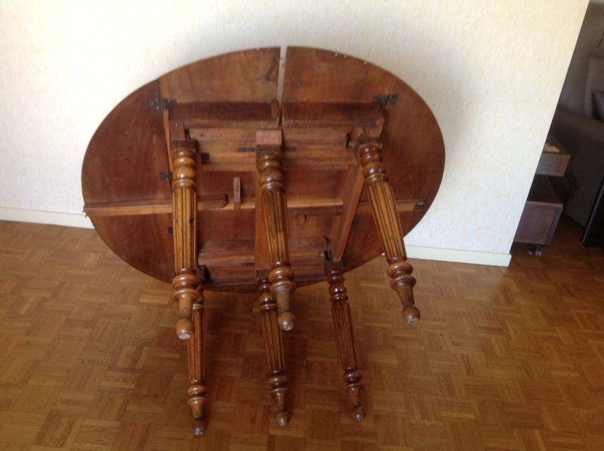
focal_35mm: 35
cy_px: 226
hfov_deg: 52.7
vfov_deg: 40.6
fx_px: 610
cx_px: 302
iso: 50
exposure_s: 1/17
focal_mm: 4.28
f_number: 2.4
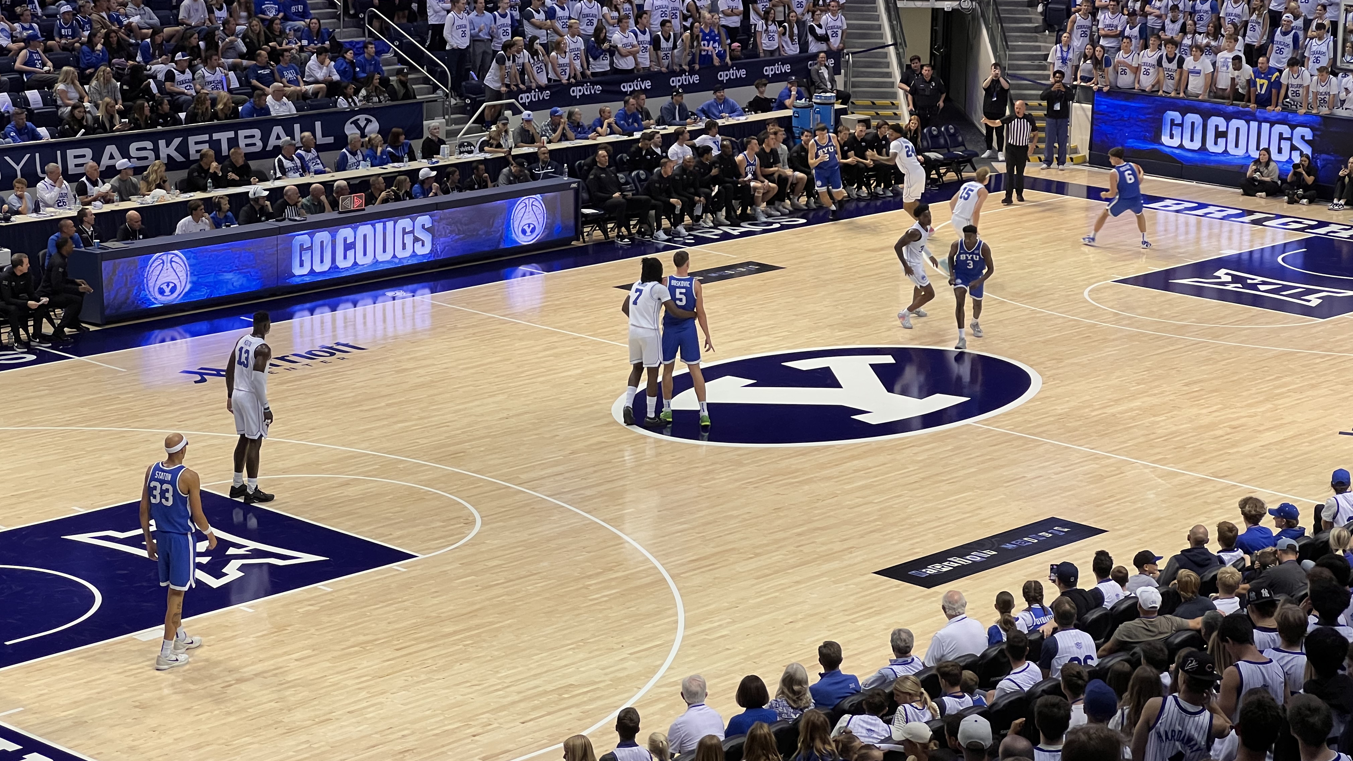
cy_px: 338
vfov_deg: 14.4
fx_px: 3014
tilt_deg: -11.8
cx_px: 677
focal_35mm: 84
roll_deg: -0.9
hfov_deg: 25.3
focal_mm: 9
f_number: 2.8
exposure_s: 1/120
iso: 125
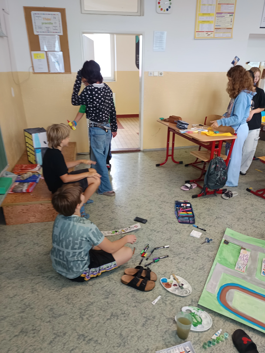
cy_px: 176
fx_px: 245
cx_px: 132
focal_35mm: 24
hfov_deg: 56.8
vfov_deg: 71.6
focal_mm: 5.31
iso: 333
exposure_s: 1/50
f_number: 1.7
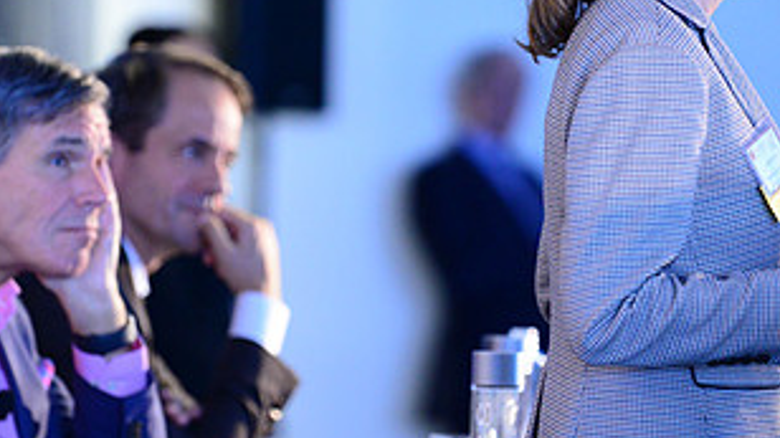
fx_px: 6926
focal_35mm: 335
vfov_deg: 3.6
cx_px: 441
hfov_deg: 6.4
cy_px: 130
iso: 4000
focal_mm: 170
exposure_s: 1/125
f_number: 2.8
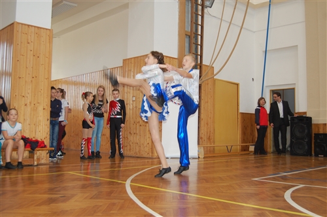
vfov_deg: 34.1
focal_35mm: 39
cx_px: 164
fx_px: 354
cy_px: 108
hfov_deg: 49.6
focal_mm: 26
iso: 400
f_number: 4
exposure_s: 1/60
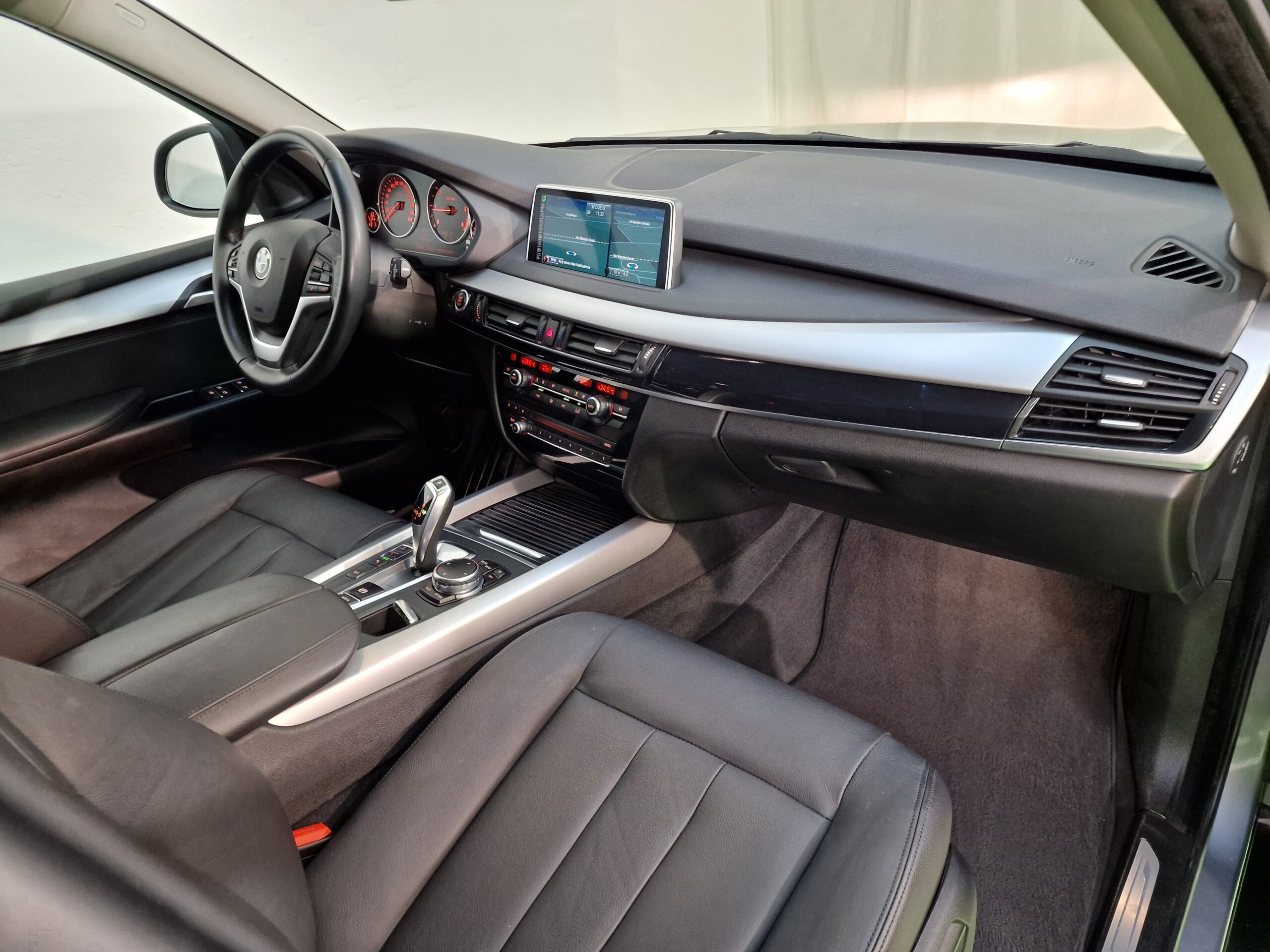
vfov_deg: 58.9
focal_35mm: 23
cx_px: 635
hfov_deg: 73.9
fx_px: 844
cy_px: 476
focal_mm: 6.4
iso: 320
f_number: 1.8
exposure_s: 1/33
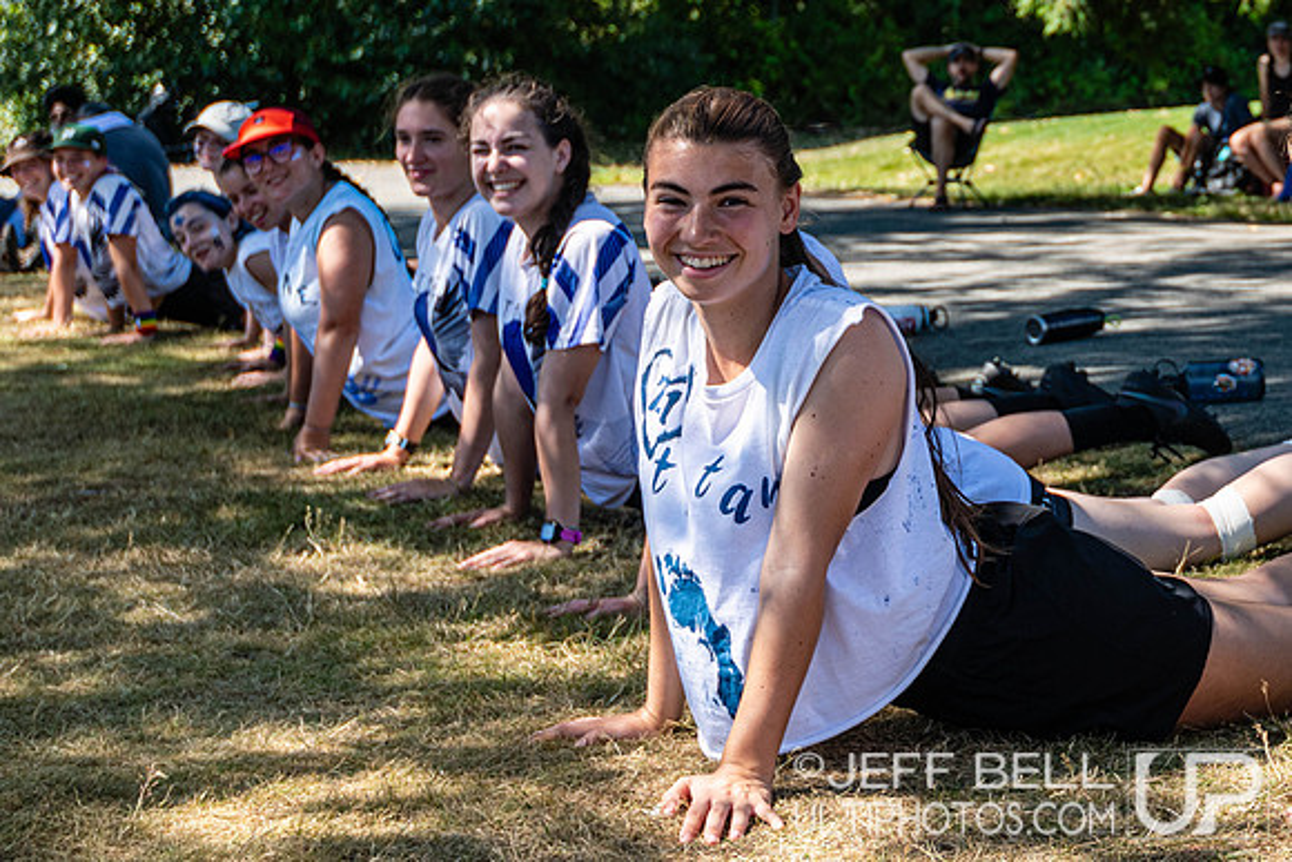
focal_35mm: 74
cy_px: 325
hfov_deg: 26.2
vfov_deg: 18.4
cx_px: 1195
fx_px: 2664
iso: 110
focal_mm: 35
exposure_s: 1/500
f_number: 4
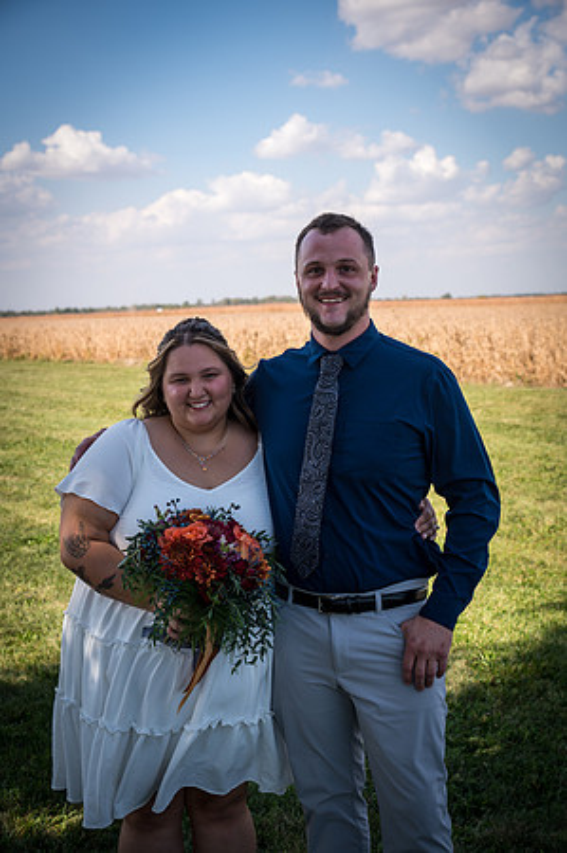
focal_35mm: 48
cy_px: 426
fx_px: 1137
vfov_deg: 41.2
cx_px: 284
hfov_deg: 28.0
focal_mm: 48
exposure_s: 1/400
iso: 100
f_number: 5
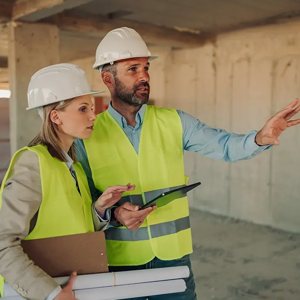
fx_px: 441
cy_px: 151
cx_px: 180
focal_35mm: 45
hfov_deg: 37.4
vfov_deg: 37.6
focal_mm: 35
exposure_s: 1/250
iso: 160
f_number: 2
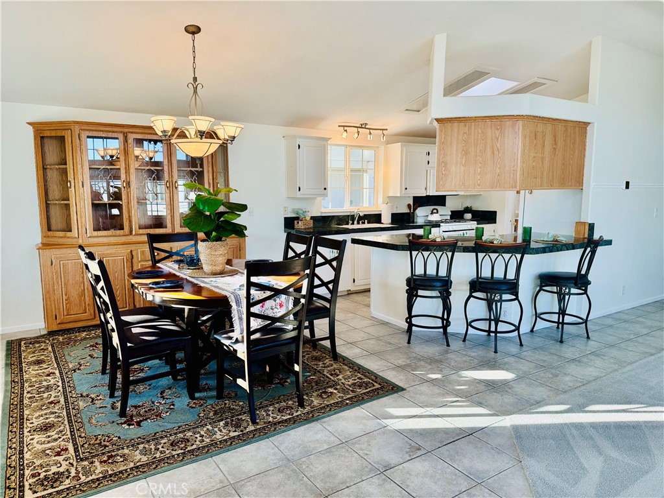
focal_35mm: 24
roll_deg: +0.5
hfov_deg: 71.6
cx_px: 332
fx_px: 460
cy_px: 249
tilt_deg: -6.7
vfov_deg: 56.8
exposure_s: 1/193
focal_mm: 6.76
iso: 125
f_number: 1.78
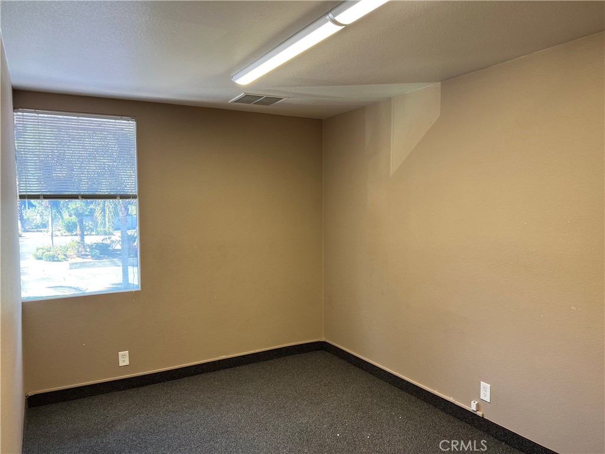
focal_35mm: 26
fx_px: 454
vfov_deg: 53.1
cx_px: 302
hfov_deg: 67.3
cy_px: 227
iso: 100
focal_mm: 5.7
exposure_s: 1/120
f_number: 1.5
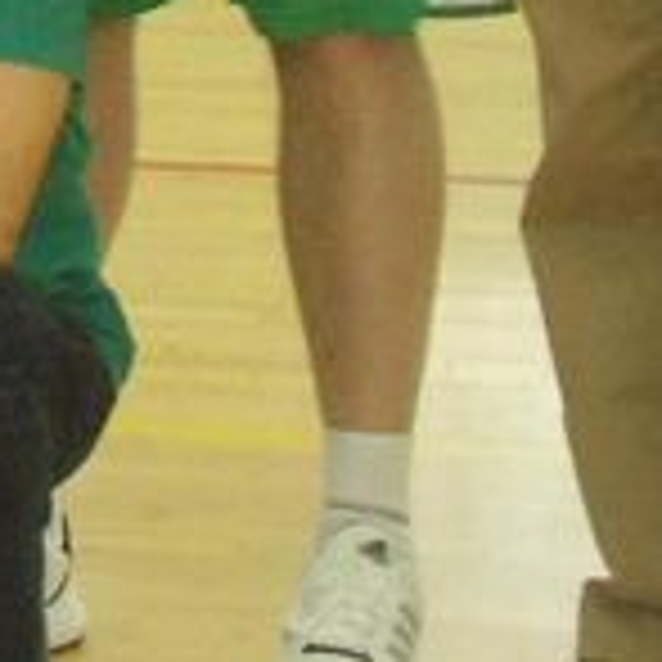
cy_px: -793
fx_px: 7075
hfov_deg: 5.2
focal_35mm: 327
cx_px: -1067
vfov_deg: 5.2
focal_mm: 9.5
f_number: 3.9
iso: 400
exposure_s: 1/50
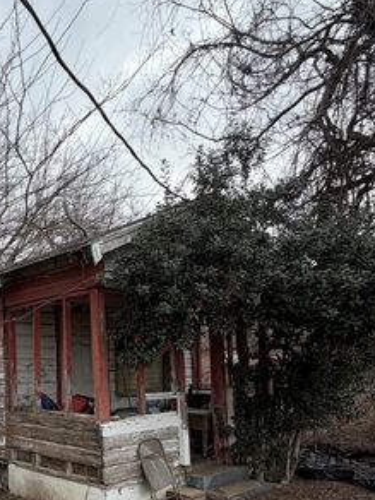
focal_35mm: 32
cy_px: 386
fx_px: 462
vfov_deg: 53.7
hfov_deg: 39.7
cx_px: 14
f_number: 2.2
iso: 40
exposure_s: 1/770
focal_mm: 2.22
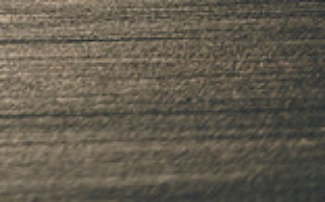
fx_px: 20130
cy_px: -184
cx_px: -271
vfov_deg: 0.6
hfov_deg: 0.9
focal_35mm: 2276
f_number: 5.6
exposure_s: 1/1250
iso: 500
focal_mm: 400
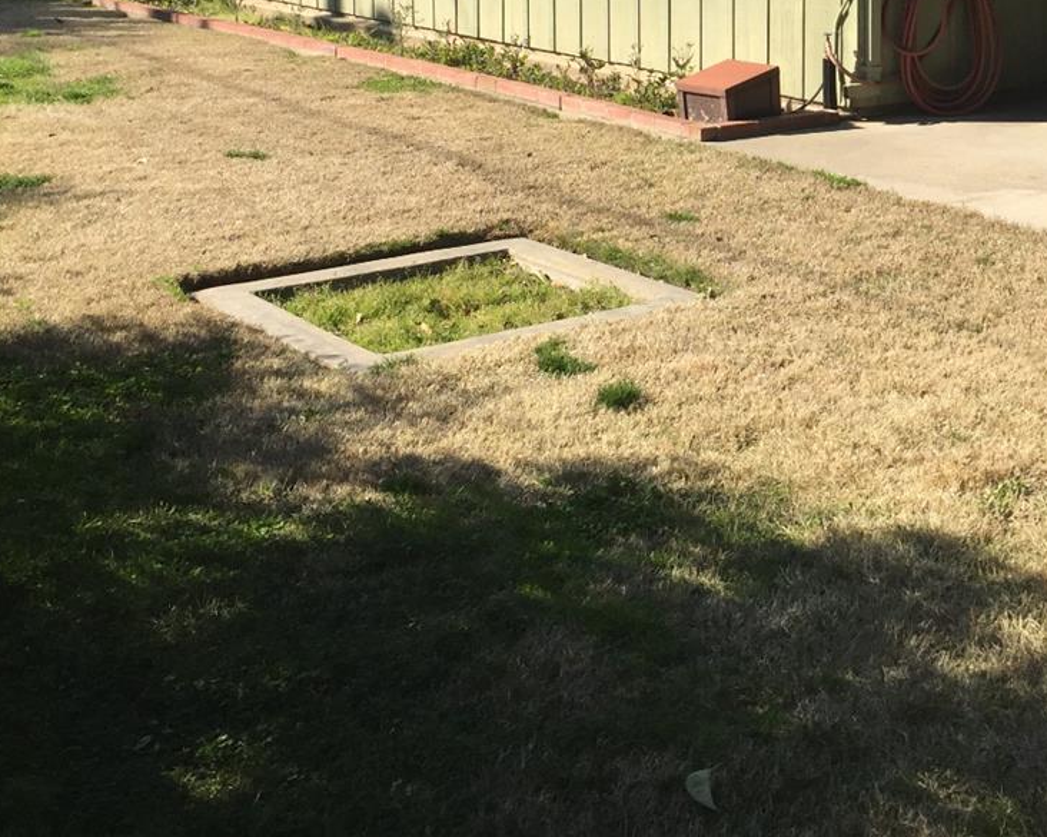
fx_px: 1797
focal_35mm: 58
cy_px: 39
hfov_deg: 31.5
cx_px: 857
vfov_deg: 25.2
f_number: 2.2
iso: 32
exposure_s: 1/1412
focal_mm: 4.15
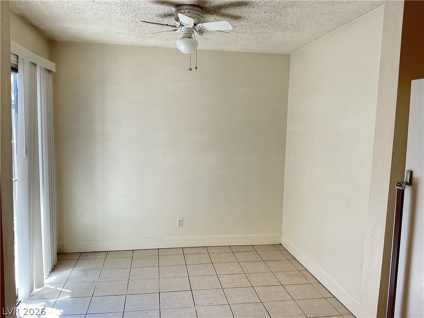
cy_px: 159
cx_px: 212
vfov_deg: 48.2
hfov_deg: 61.7
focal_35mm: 29
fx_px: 355
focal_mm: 3
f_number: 1.8
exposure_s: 1/60
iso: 32
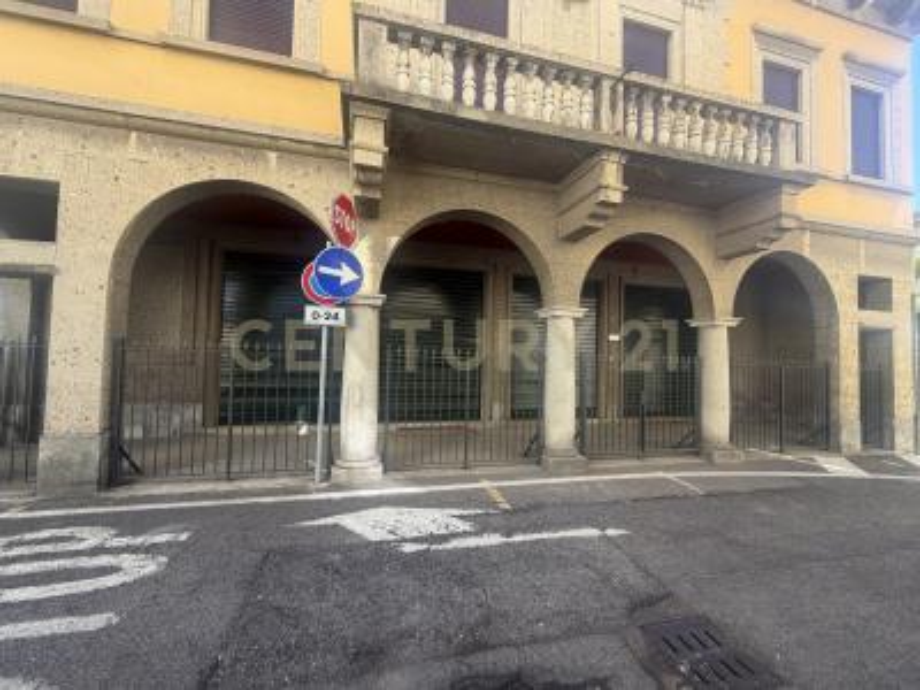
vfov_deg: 85.7
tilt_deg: +2.4
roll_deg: -2.0
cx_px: 460
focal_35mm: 14
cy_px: 345
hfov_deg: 102.1
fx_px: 372
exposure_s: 1/138
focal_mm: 2.22
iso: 40
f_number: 2.2
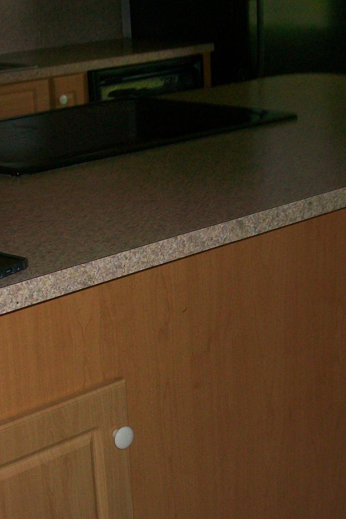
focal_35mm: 63
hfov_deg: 21.6
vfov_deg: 31.8
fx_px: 908
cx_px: 171
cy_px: 319
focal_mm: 5.7
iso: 120
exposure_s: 1/60
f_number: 2.8
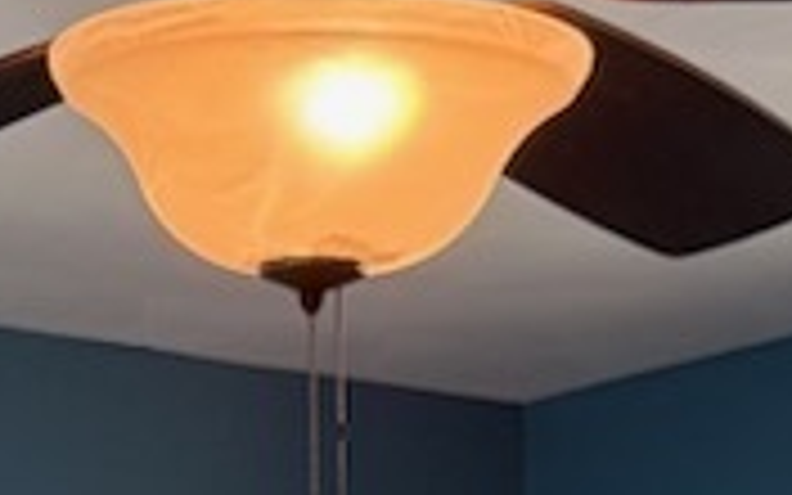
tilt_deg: -4.8
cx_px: 104
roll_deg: +1.3
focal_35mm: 185
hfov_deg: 11.3
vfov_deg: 6.4
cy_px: 1521
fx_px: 3993
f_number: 1.78
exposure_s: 1/60
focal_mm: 6.76
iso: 250
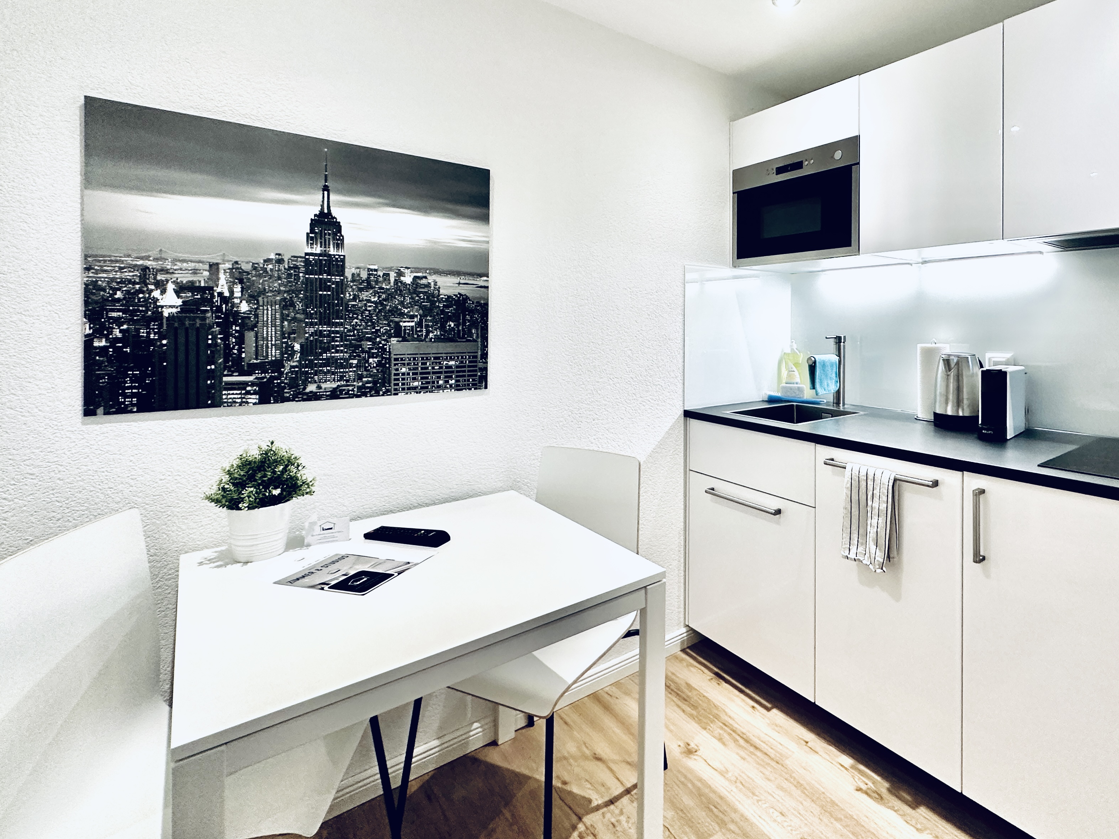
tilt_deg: -1.2
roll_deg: -0.6
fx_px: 582
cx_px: 702
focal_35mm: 18
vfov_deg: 70.7
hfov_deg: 86.0
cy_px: 328
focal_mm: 2.22
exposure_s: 1/100
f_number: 2.2
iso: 200
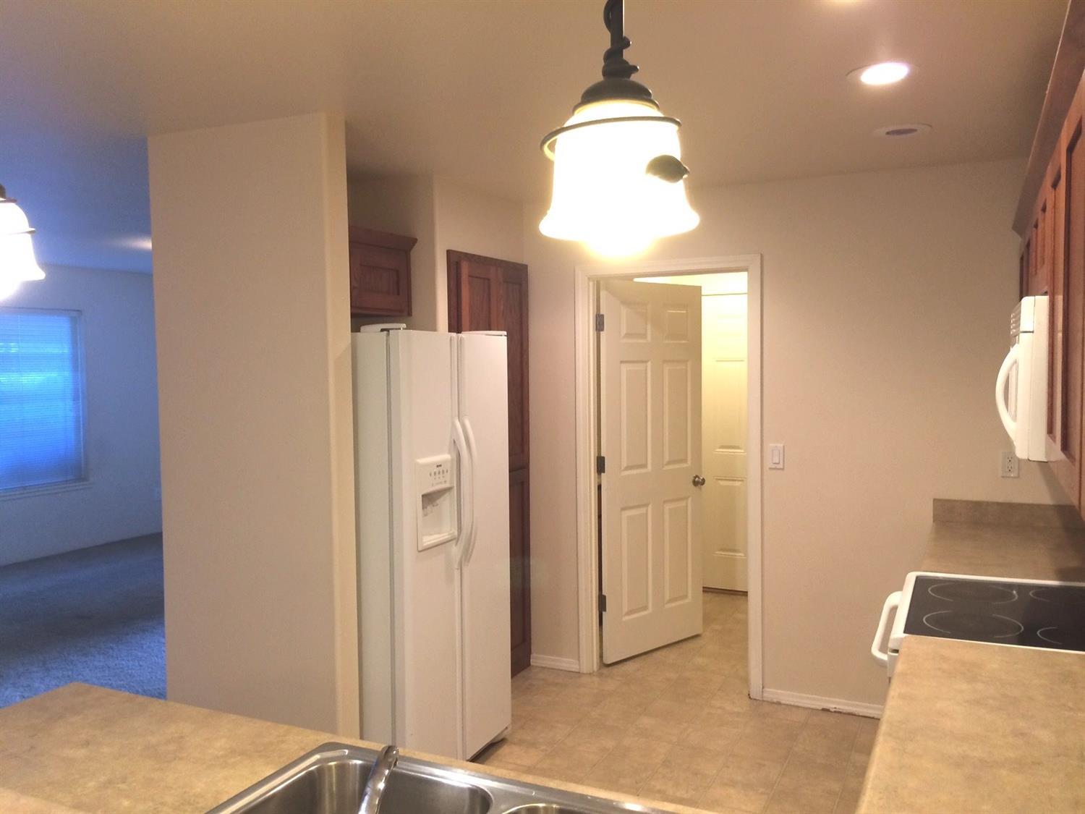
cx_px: 542
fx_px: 909
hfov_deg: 61.7
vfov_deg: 48.2
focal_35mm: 29
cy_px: 407
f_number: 2.2
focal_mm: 4.15
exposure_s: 1/30
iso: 125
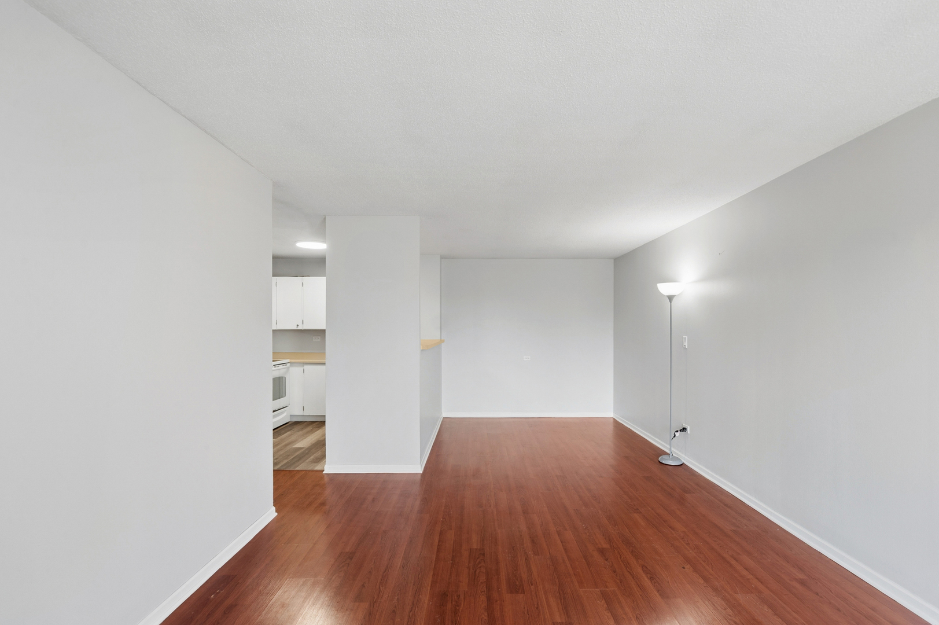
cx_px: 470
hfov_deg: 96.8
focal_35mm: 16
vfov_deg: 73.7
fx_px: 417
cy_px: 312
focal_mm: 16
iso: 400
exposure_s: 1/20
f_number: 8
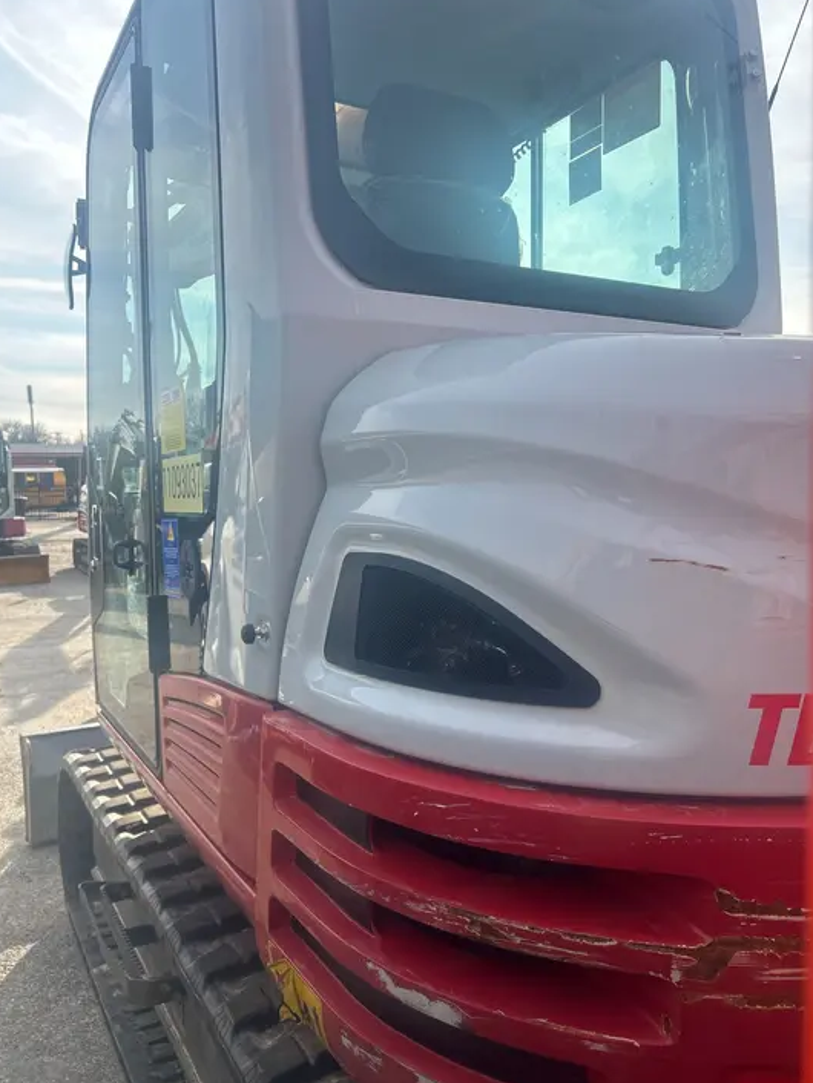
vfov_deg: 65.3
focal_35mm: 27
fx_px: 845
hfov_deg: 51.4
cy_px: 550
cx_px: 393
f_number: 1.5
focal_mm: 5.7
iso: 50
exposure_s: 1/1575
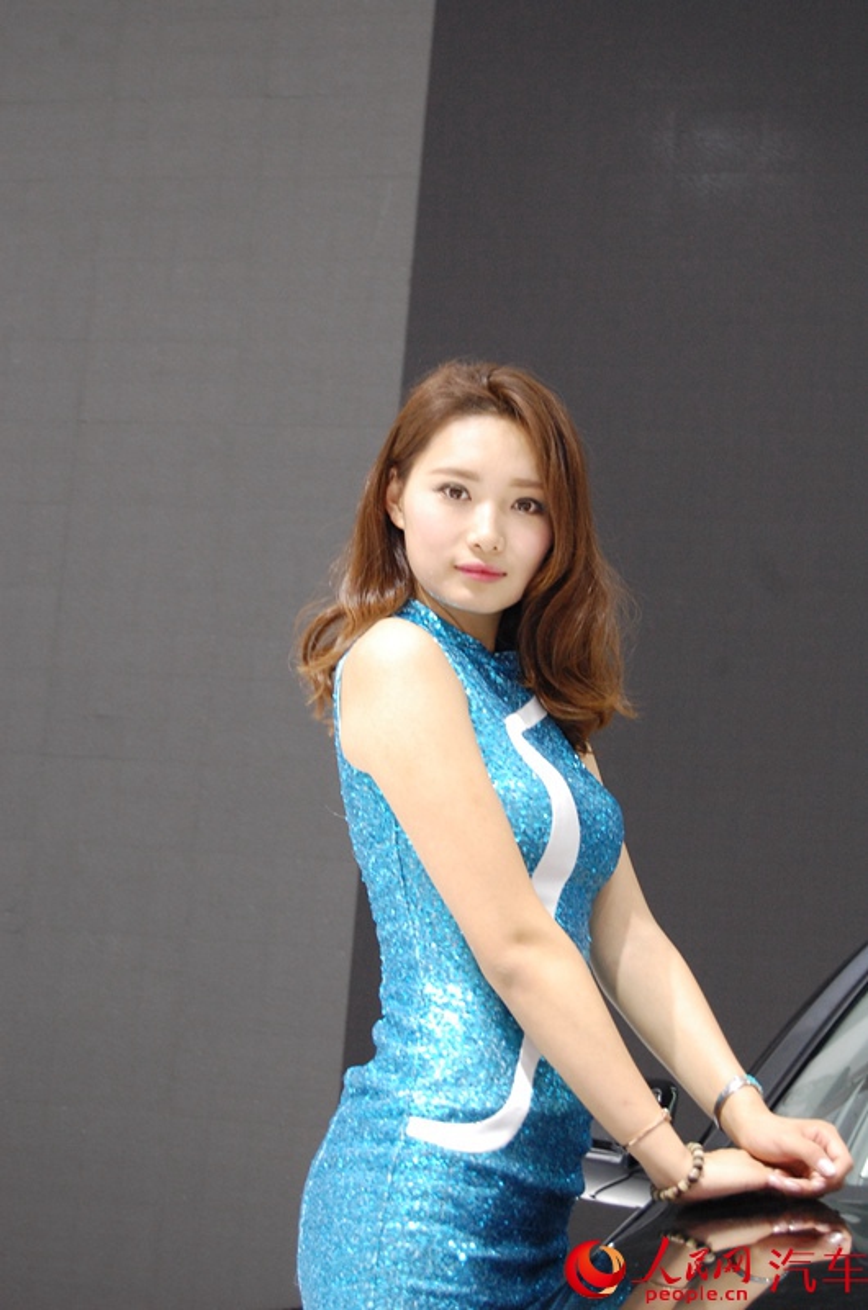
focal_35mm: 78
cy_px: 655
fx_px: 2833
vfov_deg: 26.0
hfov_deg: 17.4
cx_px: 434
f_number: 5.6
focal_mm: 52
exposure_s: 1/80
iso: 800
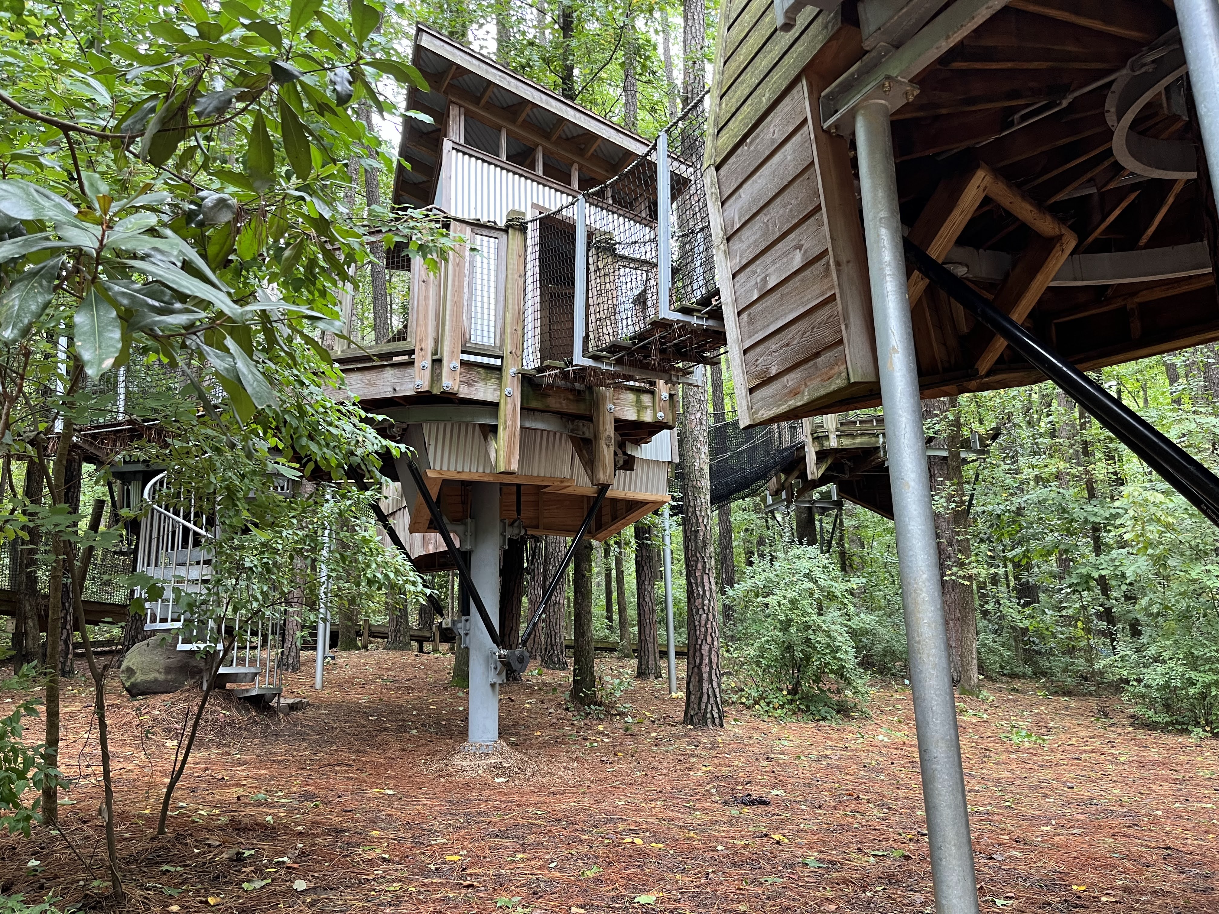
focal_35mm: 26
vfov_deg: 53.1
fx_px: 916
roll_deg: +2.1
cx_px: 610
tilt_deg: +13.3
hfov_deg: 67.3
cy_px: 457
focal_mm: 5.1
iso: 125
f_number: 1.6
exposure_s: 1/71
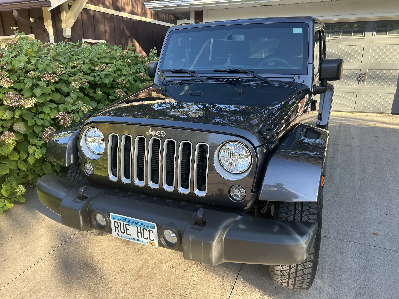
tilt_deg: -16.9
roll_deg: +0.5
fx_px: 300
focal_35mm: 26
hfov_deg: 67.3
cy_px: 150
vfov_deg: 53.1
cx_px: 200
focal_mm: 5.7
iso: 40
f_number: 1.5
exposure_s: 1/241
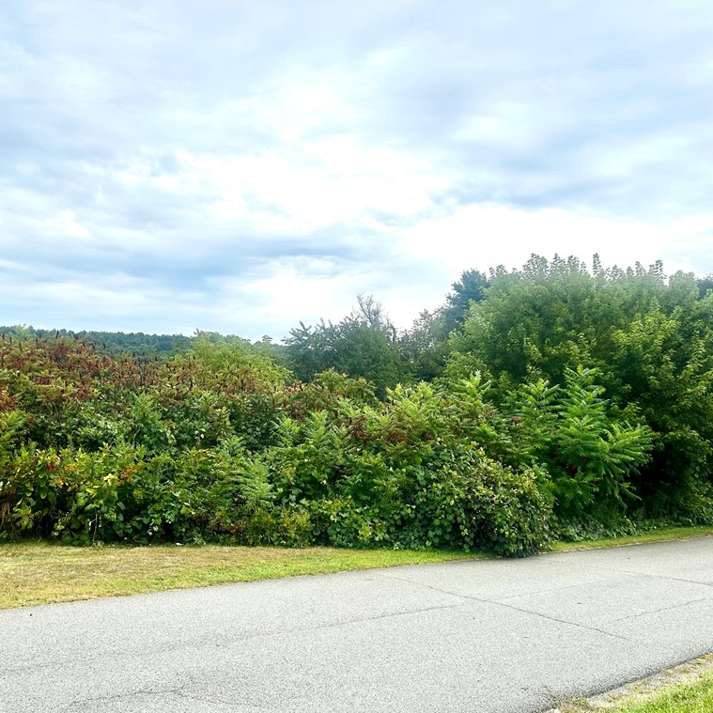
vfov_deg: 52.5
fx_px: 722
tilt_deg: +1.8
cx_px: 336
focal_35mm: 31
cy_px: 359
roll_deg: +0.0
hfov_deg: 52.5
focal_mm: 5.7
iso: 50
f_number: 1.5
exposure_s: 1/4115
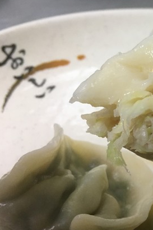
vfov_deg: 37.5
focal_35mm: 53
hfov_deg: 22.8
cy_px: 108
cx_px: 198
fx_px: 338
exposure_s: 1/30
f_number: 2.2
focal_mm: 4.15
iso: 100
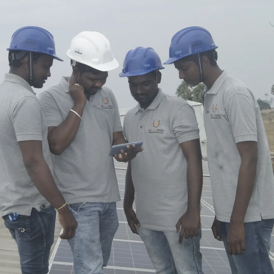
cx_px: 95
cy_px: 138
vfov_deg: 29.6
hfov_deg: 29.4
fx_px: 519
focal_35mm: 58
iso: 800
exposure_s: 1/160
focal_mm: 30
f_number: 20
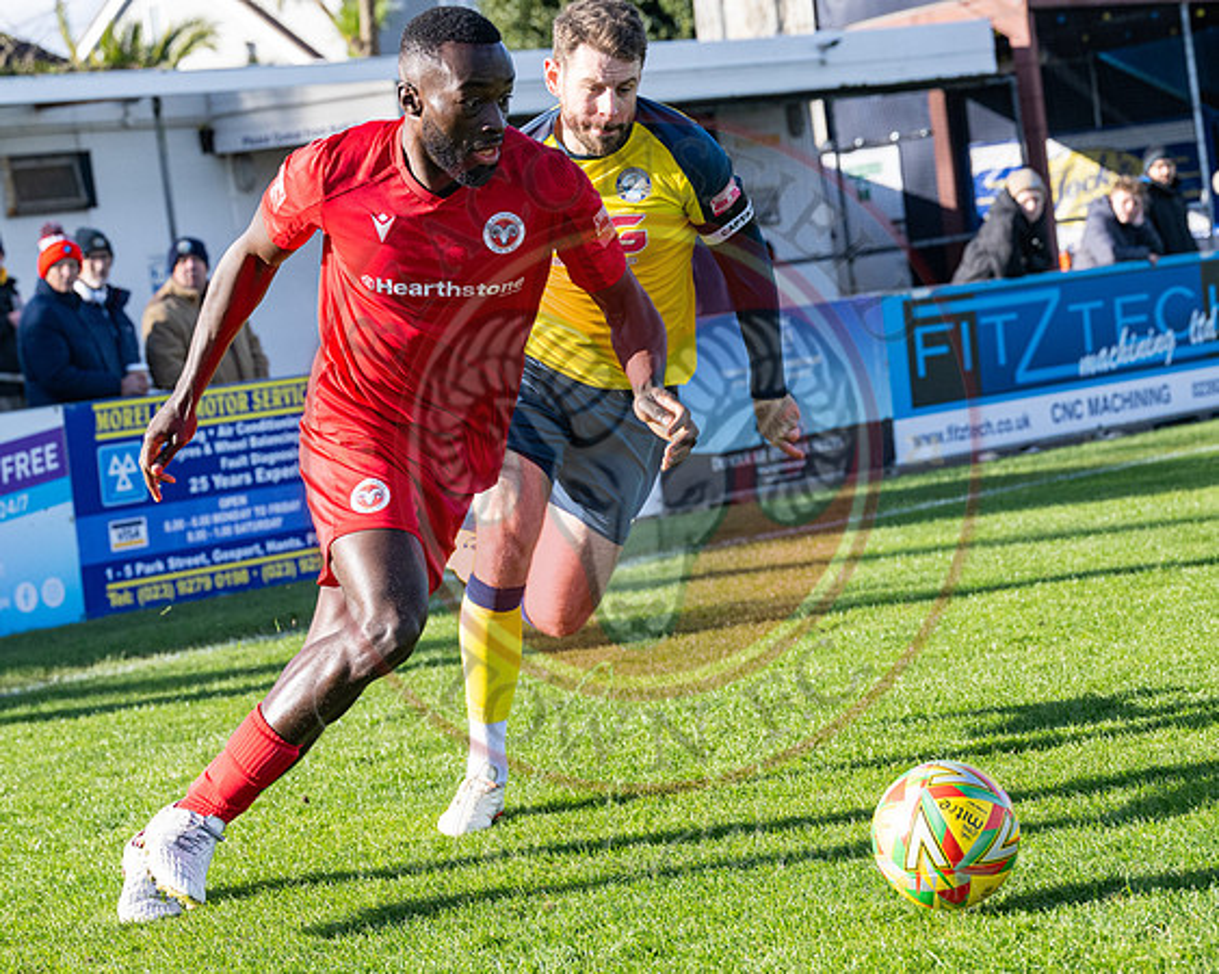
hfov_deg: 16.3
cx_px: 610
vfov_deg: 13.0
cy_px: 487
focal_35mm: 118
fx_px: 4267
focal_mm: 70
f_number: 4.5
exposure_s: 1/1600
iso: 400
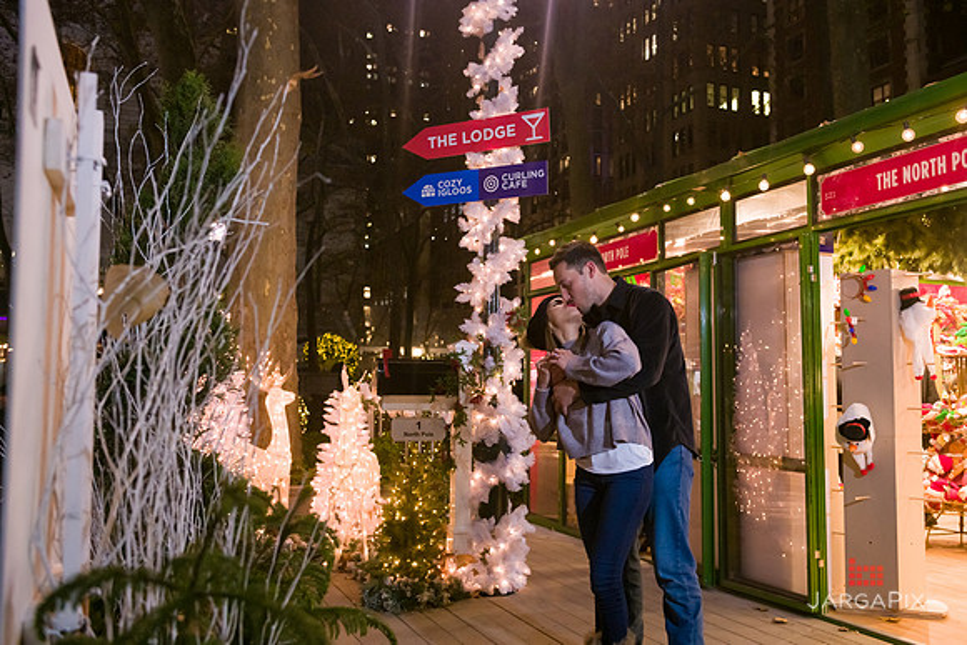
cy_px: 309
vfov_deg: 39.6
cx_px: 504
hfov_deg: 56.7
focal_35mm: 33
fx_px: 896
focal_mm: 32
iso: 2000
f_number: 4
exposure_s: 1/125
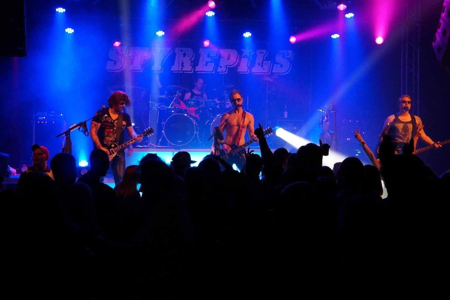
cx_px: 220
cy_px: 137
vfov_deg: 24.4
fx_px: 694
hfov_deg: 35.9
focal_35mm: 56
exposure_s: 1/60
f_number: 4.5
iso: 1600
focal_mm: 33
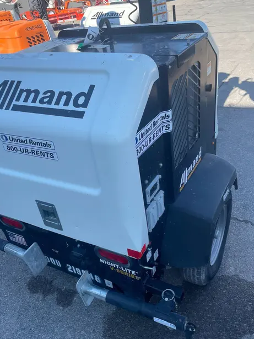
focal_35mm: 31
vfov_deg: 58.3
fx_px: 303
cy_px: 181
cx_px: 129
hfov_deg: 45.4
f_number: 1.6
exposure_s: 1/1171
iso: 50
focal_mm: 4.2
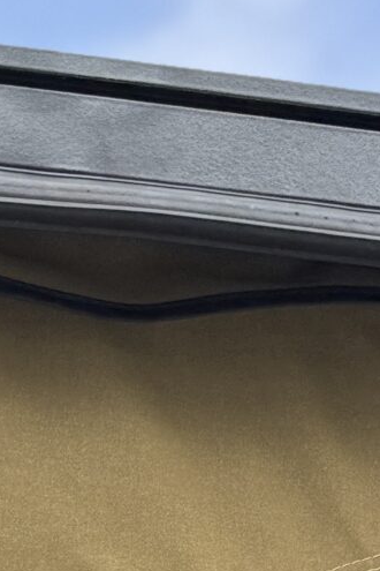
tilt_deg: +10.4
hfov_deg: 9.6
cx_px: -465
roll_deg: -1.8
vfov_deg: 12.4
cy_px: 1390
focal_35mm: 129
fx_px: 2042
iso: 80
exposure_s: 1/1812
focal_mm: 6.76
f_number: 1.78
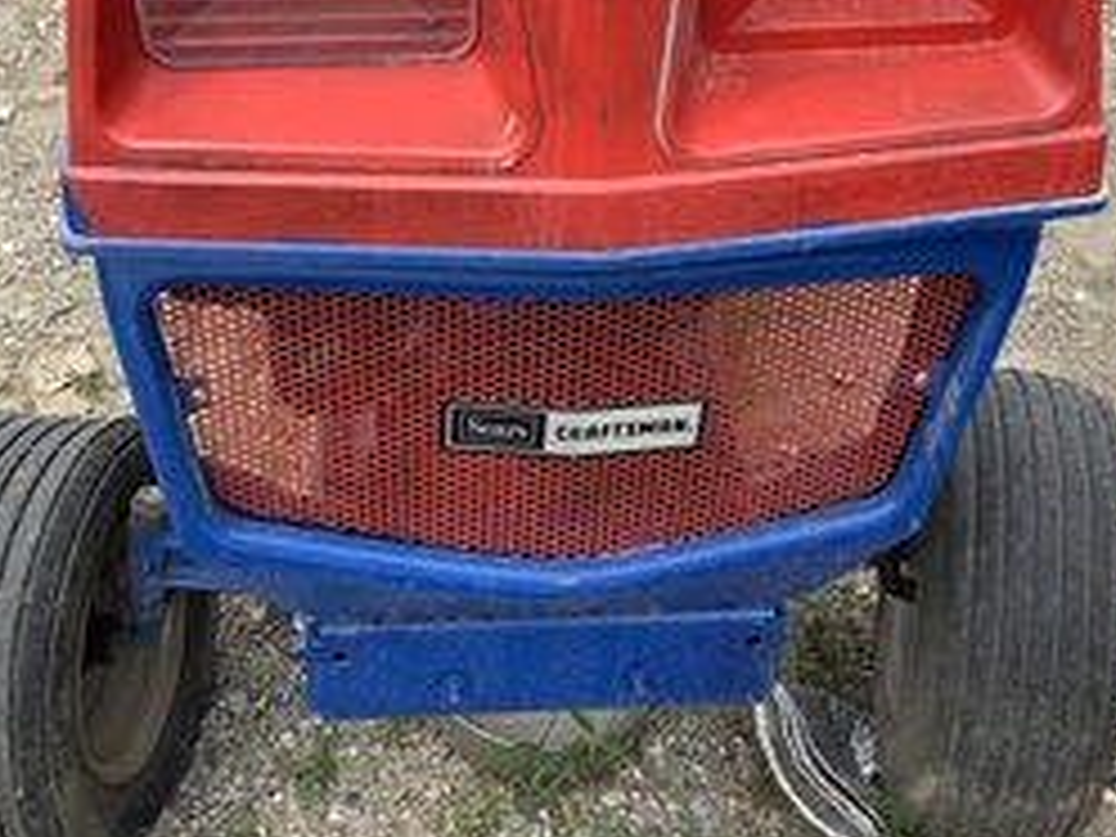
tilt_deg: -31.3
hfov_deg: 38.2
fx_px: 1612
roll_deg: -2.7
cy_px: 310
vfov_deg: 29.0
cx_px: 572
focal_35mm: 50
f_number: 2.4
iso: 25
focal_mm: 3.3
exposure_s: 1/448
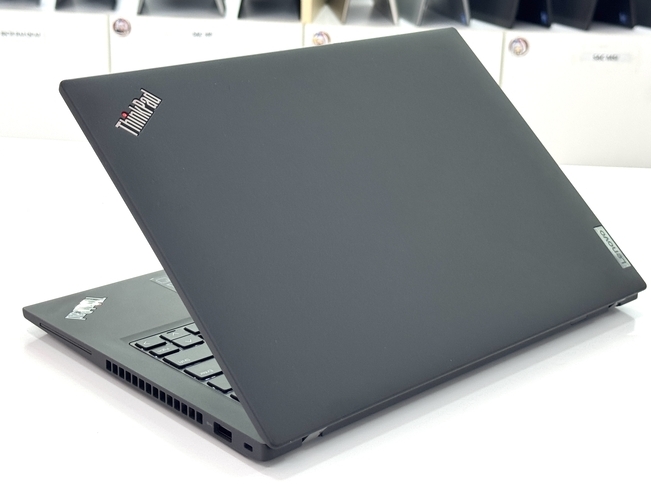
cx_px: 324
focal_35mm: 59
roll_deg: -0.7
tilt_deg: -17.4
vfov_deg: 24.8
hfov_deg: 32.7
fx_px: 1109
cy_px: 200
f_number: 1.78
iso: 80
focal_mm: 6.76
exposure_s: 1/121
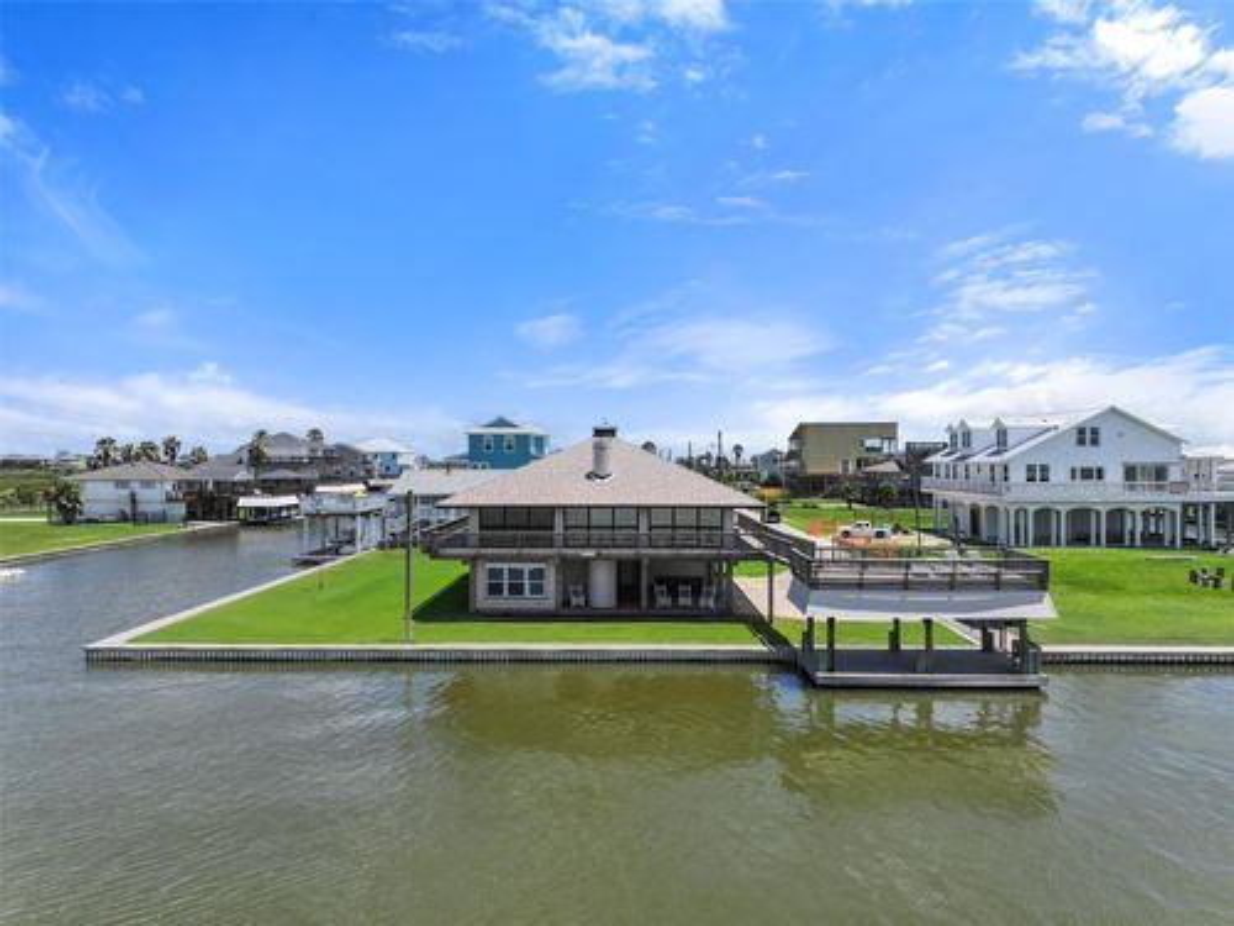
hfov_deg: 71.6
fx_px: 856
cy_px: 463
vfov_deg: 56.8
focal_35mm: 24
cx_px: 617
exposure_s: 1/2000
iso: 100
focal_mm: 12.29
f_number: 2.8
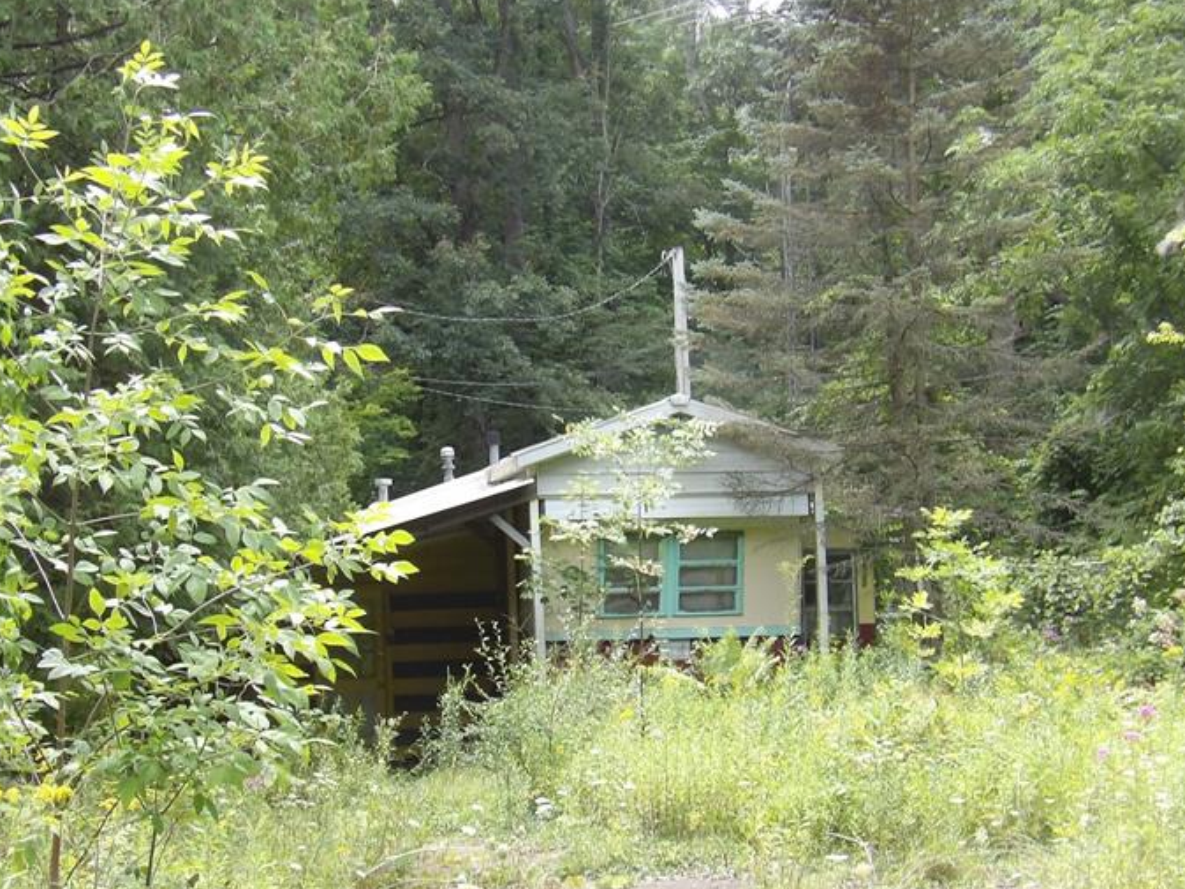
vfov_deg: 21.0
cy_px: 472
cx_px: 535
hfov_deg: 27.8
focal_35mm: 70
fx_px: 2397
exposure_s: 1/115
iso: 100
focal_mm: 8.2
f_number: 3.8
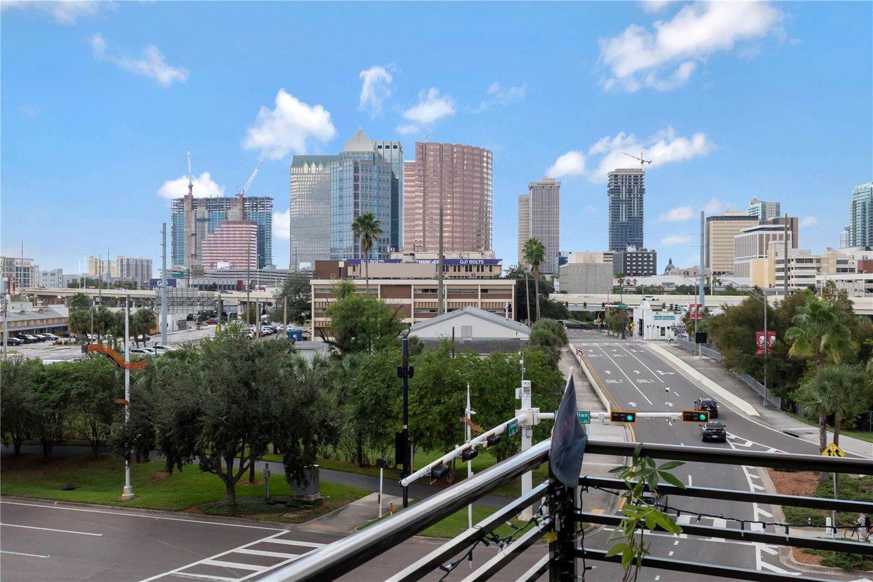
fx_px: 873
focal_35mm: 36
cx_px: 436
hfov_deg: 53.1
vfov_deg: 36.9
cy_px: 291
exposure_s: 1/800
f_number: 8
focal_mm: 24
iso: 800
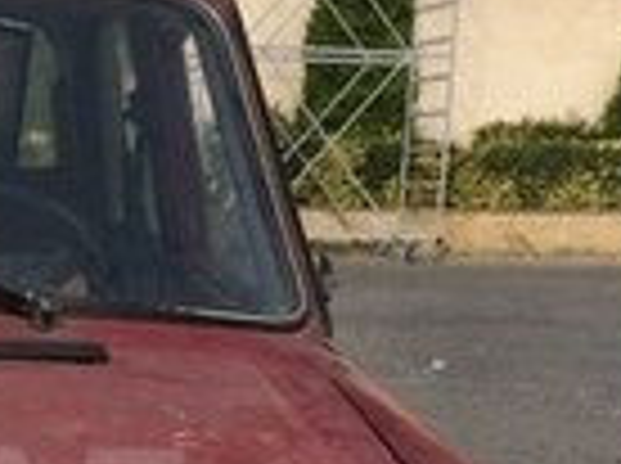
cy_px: 516
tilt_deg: -10.0
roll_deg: +0.9
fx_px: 2489
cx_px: -274
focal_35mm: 139
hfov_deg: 13.5
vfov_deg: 10.5
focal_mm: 4.15
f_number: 2.2
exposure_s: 1/1466
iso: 32
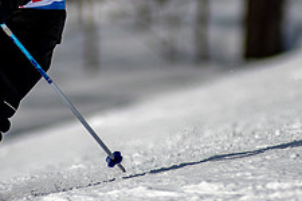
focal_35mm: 1159
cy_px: -1
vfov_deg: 1.2
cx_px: 83
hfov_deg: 1.8
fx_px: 9722
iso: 100
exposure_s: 1/8000
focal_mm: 300
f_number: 2.8
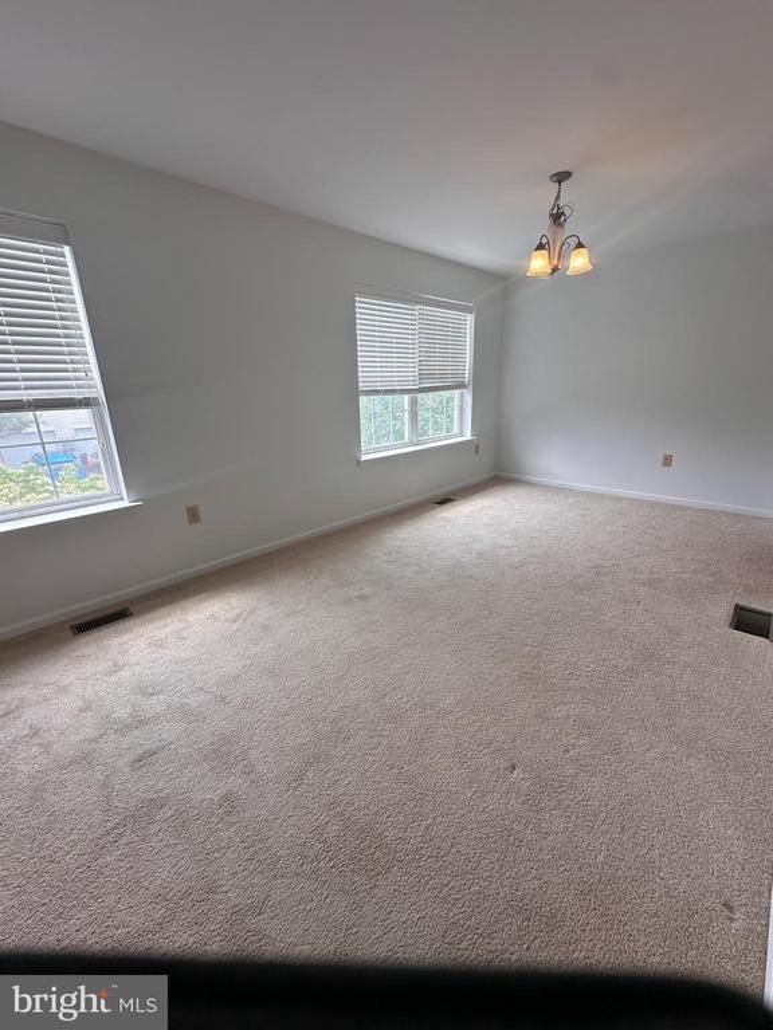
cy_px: 515
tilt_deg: -17.7
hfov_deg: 85.7
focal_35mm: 14
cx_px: 386
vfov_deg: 102.1
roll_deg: +0.7
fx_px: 417
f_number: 2.2
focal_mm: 2.22
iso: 50
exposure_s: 1/120
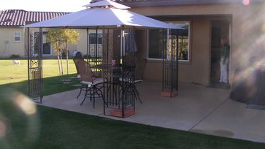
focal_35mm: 42
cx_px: 132
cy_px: 57
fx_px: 295
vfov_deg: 28.2
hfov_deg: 48.4
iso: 50
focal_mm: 5.8
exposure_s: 1/125
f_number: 5.6
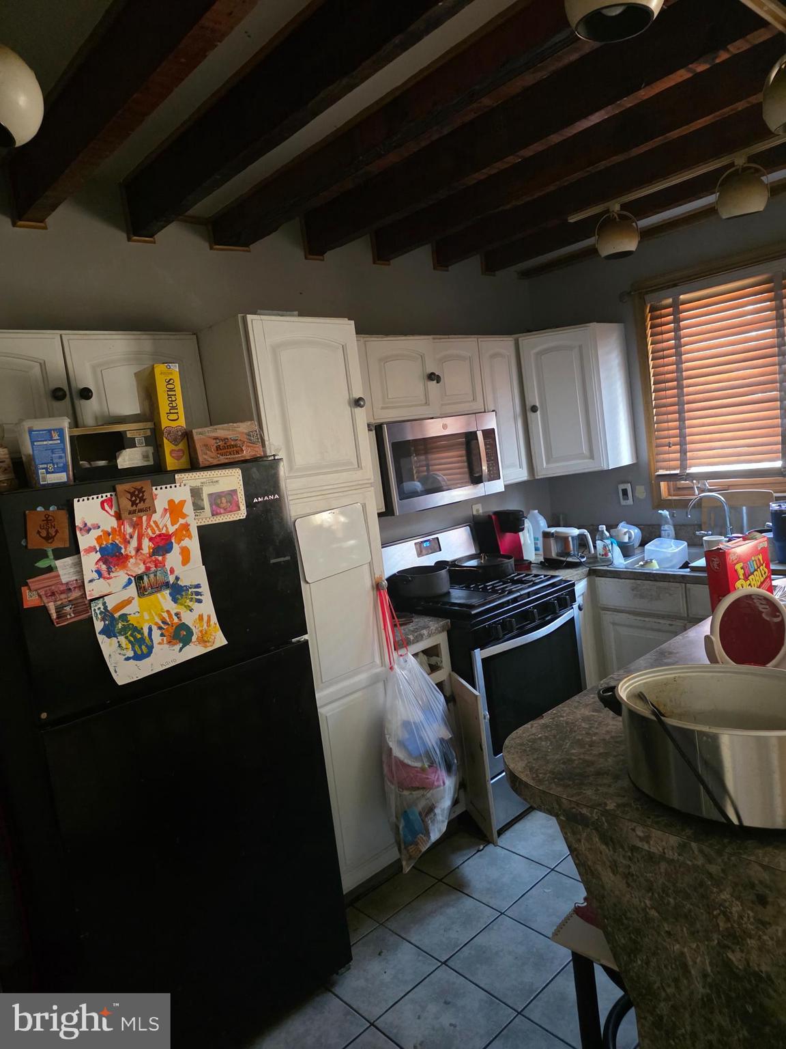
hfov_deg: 58.9
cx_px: 393
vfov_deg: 73.9
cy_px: 524
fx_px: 696
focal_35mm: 23
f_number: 1.7
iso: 1600
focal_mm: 6.25
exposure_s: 1/120
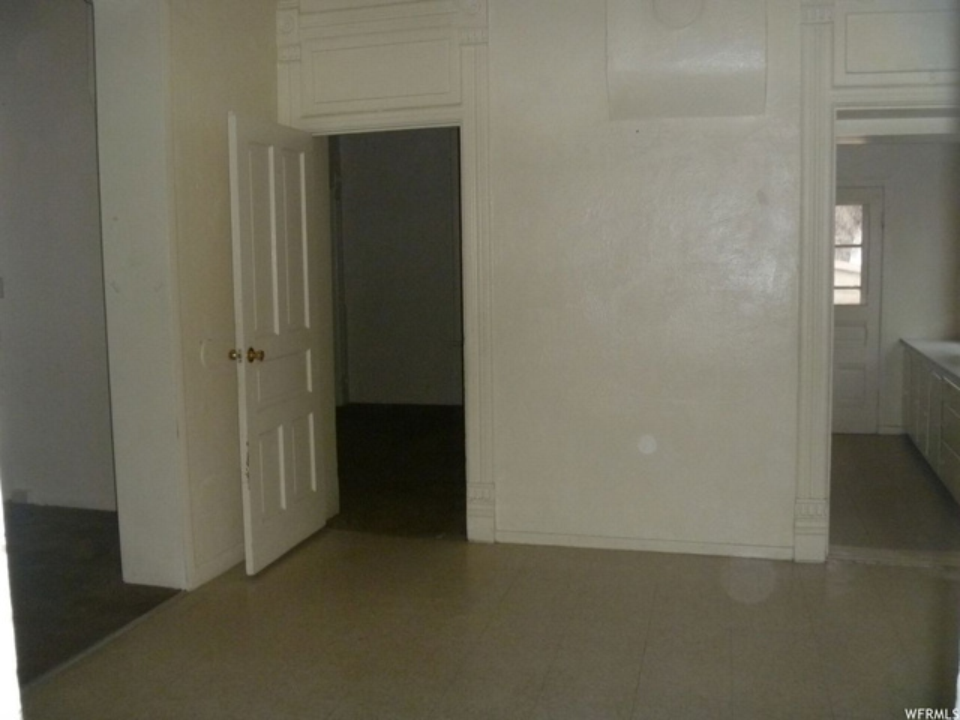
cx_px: 480
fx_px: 971
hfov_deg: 52.6
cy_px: 360
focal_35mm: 35
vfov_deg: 40.7
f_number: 3.5
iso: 400
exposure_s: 1/30
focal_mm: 6.3
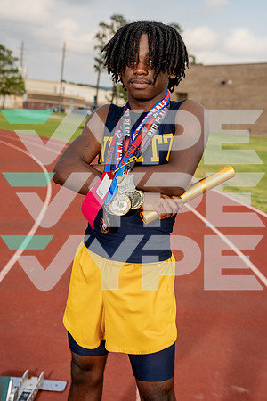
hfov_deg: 28.6
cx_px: 134
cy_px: 200
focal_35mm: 47
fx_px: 523
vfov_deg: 41.9
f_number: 5
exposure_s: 1/250
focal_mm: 47
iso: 100
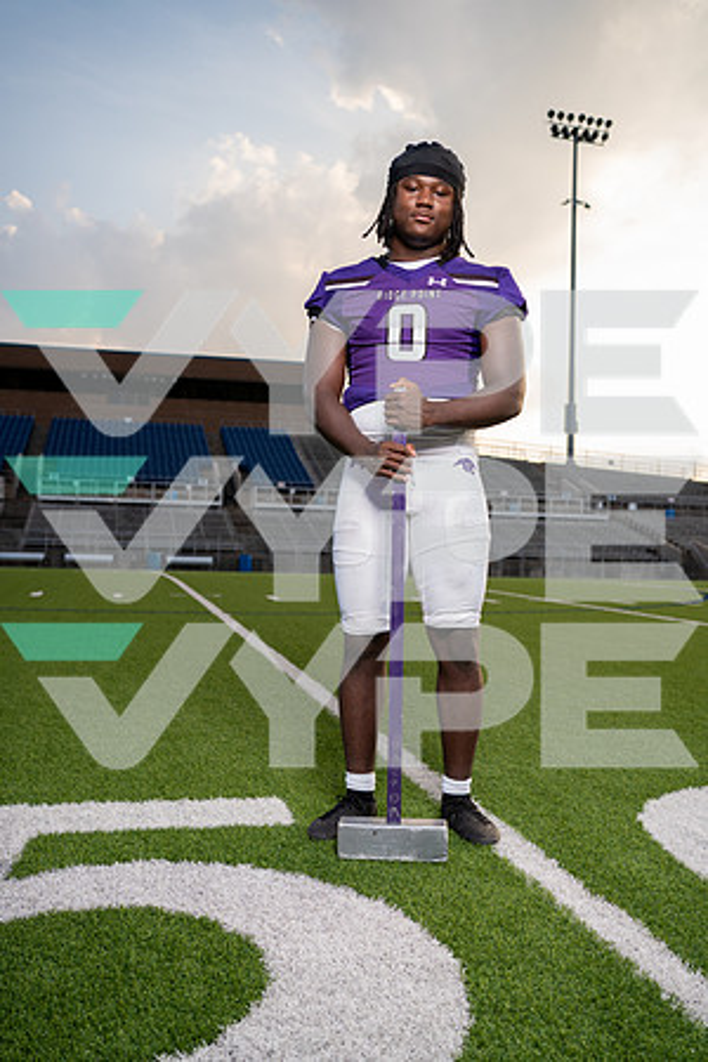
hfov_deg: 37.9
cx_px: 354
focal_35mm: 35
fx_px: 1032
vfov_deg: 54.4
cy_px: 531
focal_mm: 35
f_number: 4
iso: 400
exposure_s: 1/250
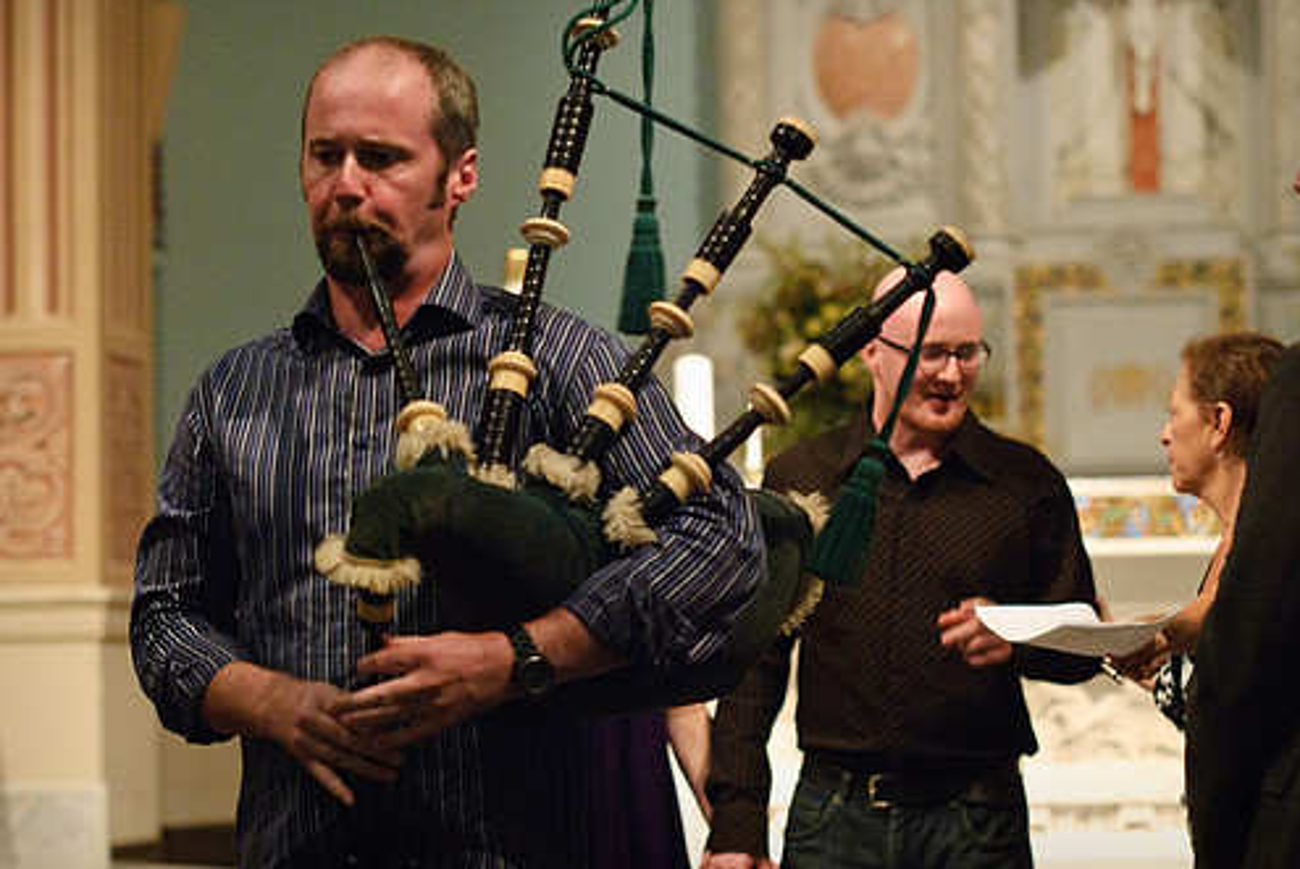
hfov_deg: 16.6
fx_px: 4445
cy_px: 417
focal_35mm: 123
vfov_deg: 11.2
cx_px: 636
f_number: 2.8
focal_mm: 70
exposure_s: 1/100
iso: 1250
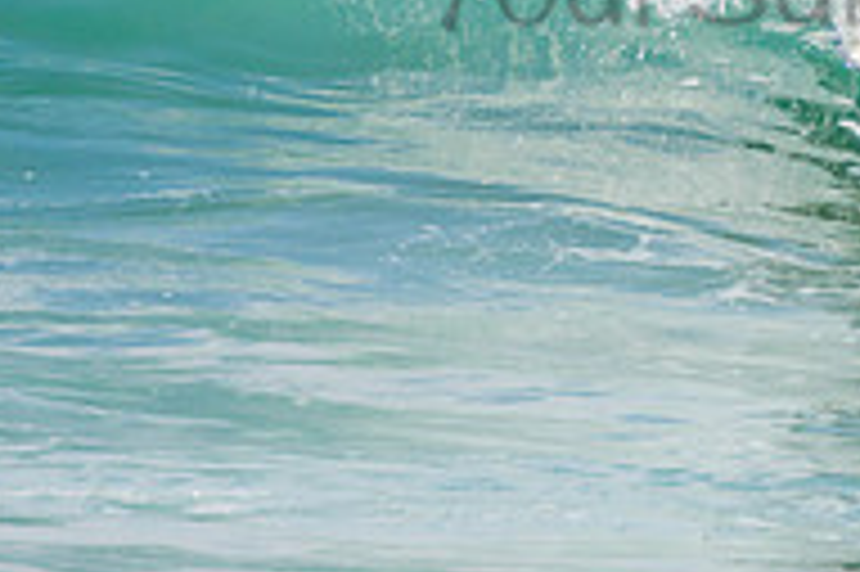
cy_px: -79
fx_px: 43487
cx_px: 887
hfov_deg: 1.1
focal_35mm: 1822
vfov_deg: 0.8
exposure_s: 1/2000
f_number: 5.6
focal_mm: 400
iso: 250
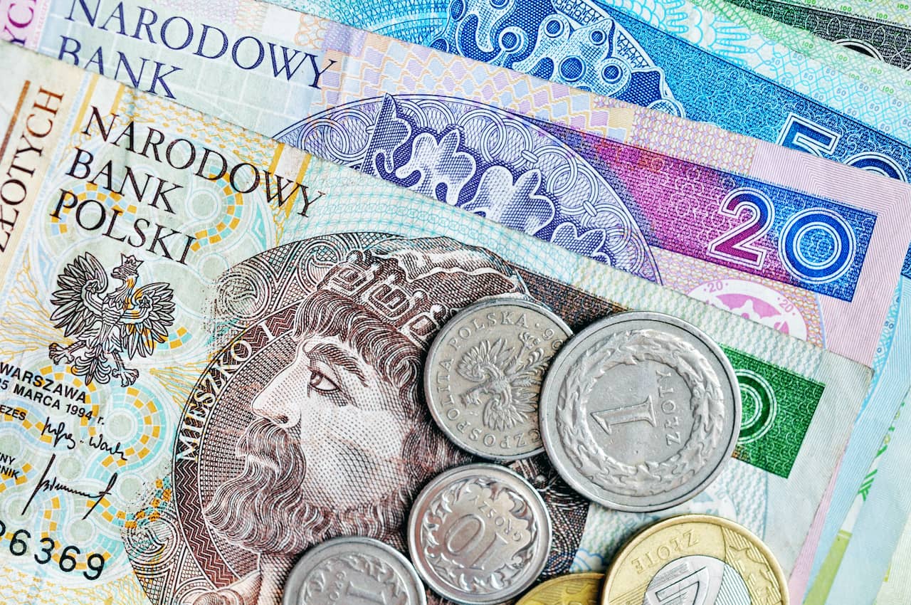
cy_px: 302
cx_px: 456
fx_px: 2275
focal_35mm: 90
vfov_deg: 15.1
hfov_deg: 22.6
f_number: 6.3
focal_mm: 60
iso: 200
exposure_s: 1/125
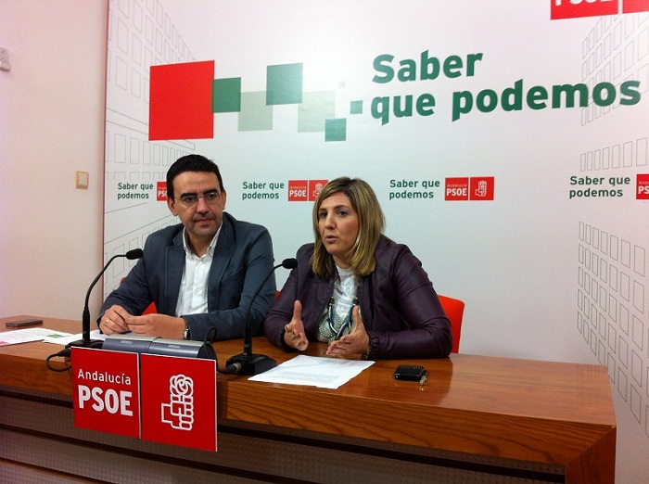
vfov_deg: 40.6
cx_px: 324
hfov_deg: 52.7
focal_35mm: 35
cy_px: 242
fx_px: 655
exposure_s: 1/40
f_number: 2.8
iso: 100
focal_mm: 3.85
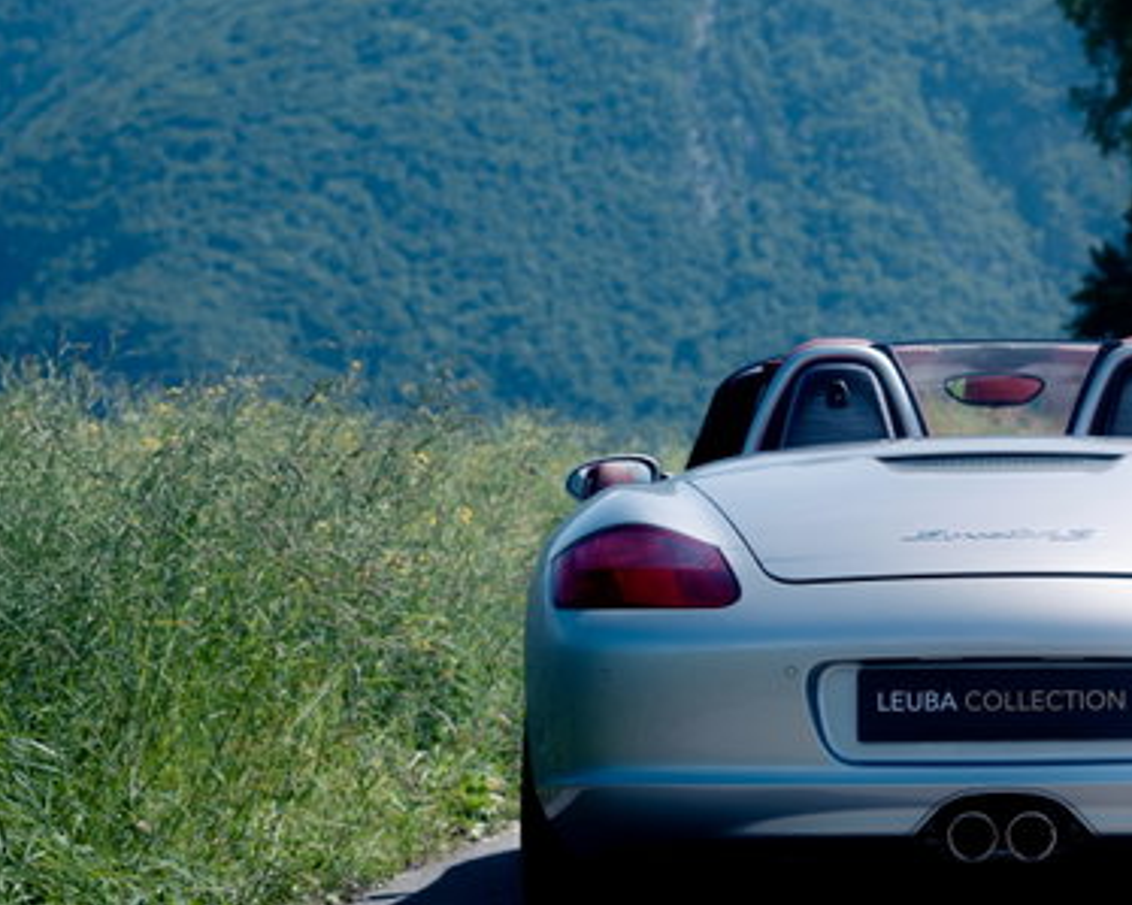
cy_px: 475
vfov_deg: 11.4
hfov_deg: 14.1
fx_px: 4522
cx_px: 1011
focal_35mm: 135
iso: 100
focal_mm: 70
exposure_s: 1/250
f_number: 4.5
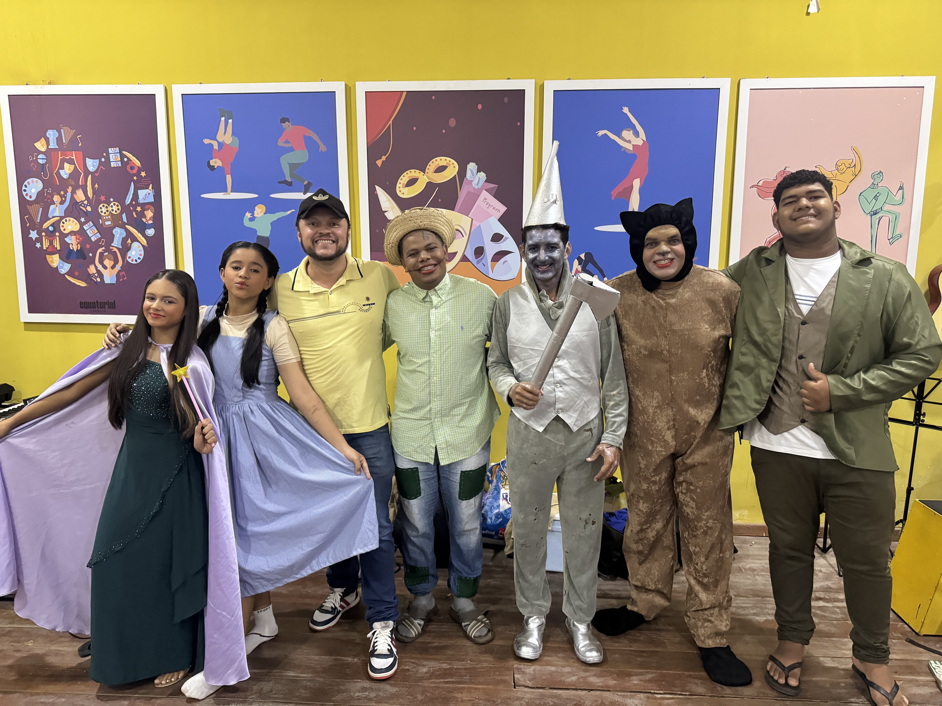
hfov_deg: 71.6
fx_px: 653
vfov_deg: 56.8
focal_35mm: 24
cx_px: 471
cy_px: 353
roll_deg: -0.3
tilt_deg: -9.2
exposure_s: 1/40
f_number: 1.78
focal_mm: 6.76
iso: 800
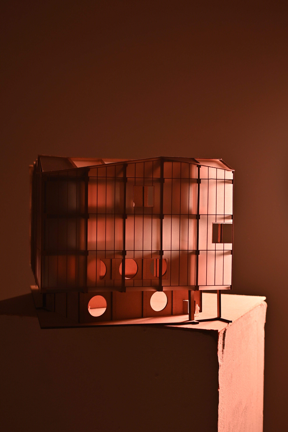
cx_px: 144
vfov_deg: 38.2
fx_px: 624
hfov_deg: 26.0
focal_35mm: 52
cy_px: 216
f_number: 4
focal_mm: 35
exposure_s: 1/160
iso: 160
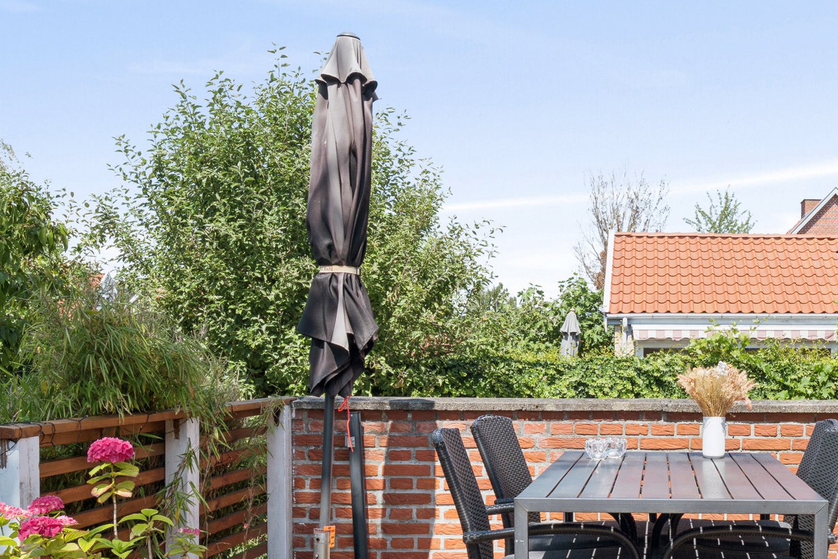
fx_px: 1024
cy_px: 366
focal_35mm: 44
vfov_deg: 30.3
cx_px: 653
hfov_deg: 42.8
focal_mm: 18
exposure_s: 1/160
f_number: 10
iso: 160
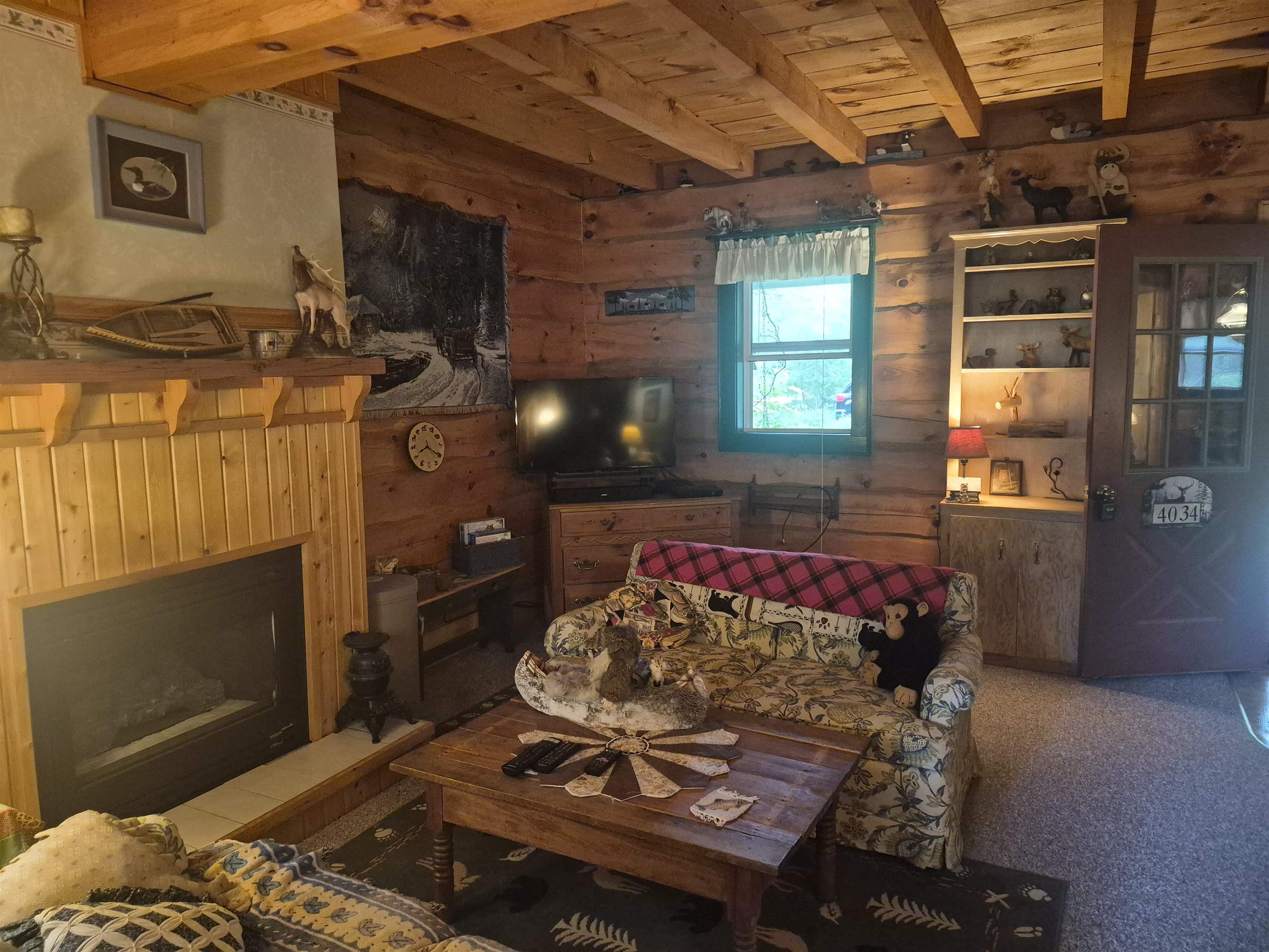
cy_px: 476
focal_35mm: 23
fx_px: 843
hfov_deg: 73.9
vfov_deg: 58.9
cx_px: 634
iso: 1600
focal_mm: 5.4
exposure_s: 1/60
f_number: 1.8
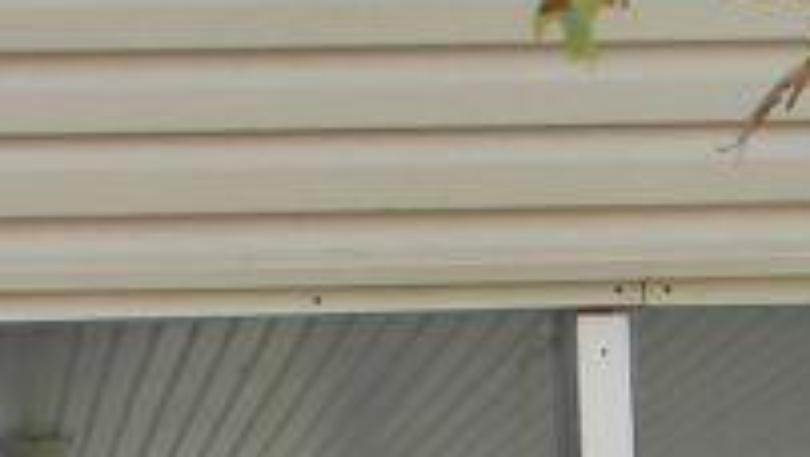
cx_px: 385
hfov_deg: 10.8
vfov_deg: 5.9
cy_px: 1110
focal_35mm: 199
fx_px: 4278
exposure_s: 1/95.7
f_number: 3.7
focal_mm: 6.4
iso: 80
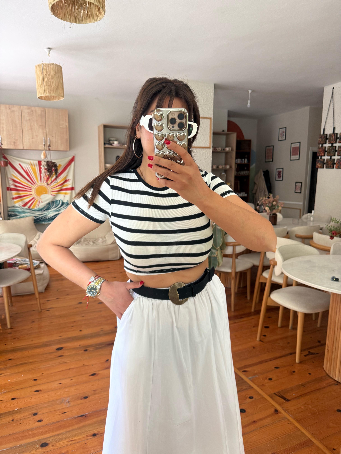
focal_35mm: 24
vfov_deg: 71.6
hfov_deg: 56.8
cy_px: 227
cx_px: 170
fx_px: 315
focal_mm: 6.76
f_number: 1.78
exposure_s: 1/100
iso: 160
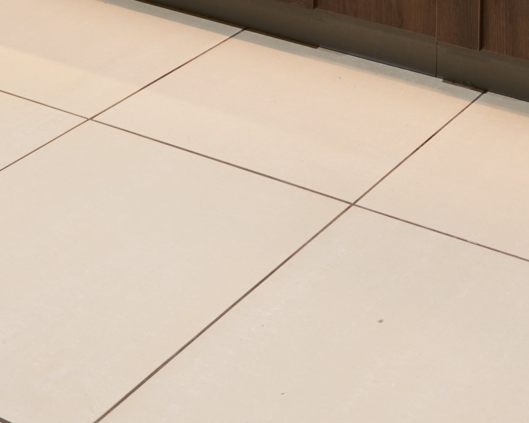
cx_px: 626
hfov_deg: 20.6
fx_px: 1362
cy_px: -557
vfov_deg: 13.5
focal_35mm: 87
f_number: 16
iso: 100
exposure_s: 2.5
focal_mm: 16
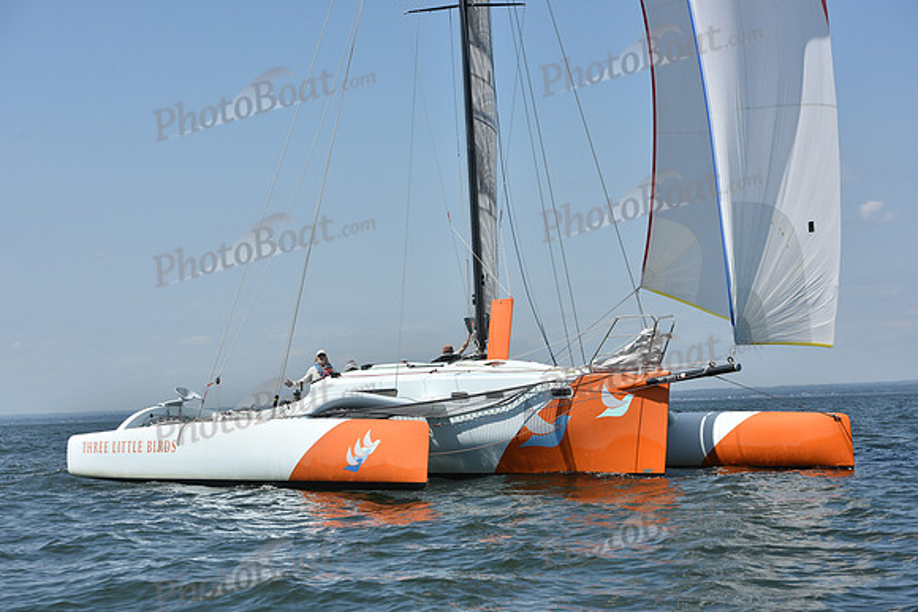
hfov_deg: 27.0
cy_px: 306
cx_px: 459
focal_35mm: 75
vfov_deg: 18.2
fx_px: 1913
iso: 250
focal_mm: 75
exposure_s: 1/1250
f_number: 9
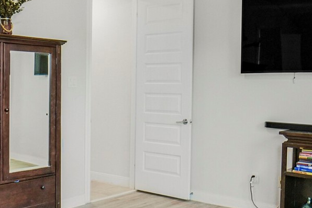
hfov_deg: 38.8
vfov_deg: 26.5
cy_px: 95
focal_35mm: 51
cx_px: 136
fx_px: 442
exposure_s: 1/13
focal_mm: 14
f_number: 11
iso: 500
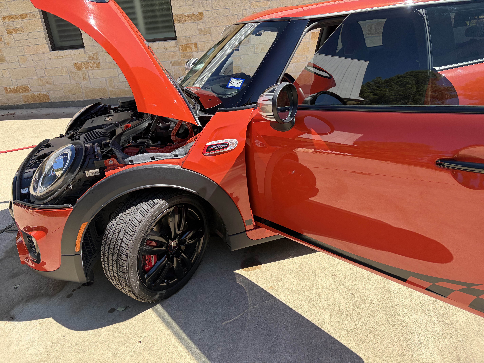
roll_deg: +5.3
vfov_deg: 53.1
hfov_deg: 67.3
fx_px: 364
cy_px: 182
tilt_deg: -21.9
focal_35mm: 26
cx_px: 242
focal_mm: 5.96
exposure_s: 1/1155
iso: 50
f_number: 1.6
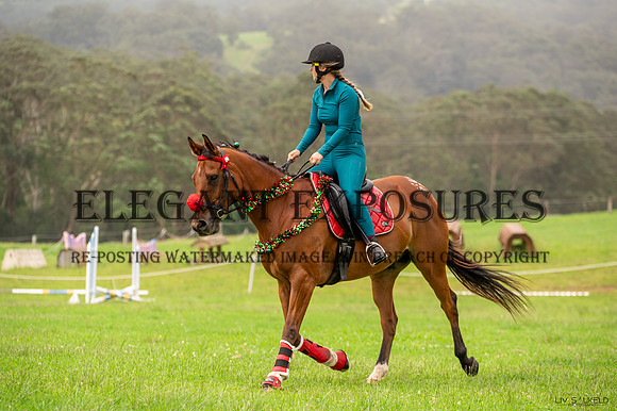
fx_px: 2428
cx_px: 304
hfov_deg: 14.5
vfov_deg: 9.7
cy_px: 201
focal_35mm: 142
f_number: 3.2
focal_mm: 122
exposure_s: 1/1600
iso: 320
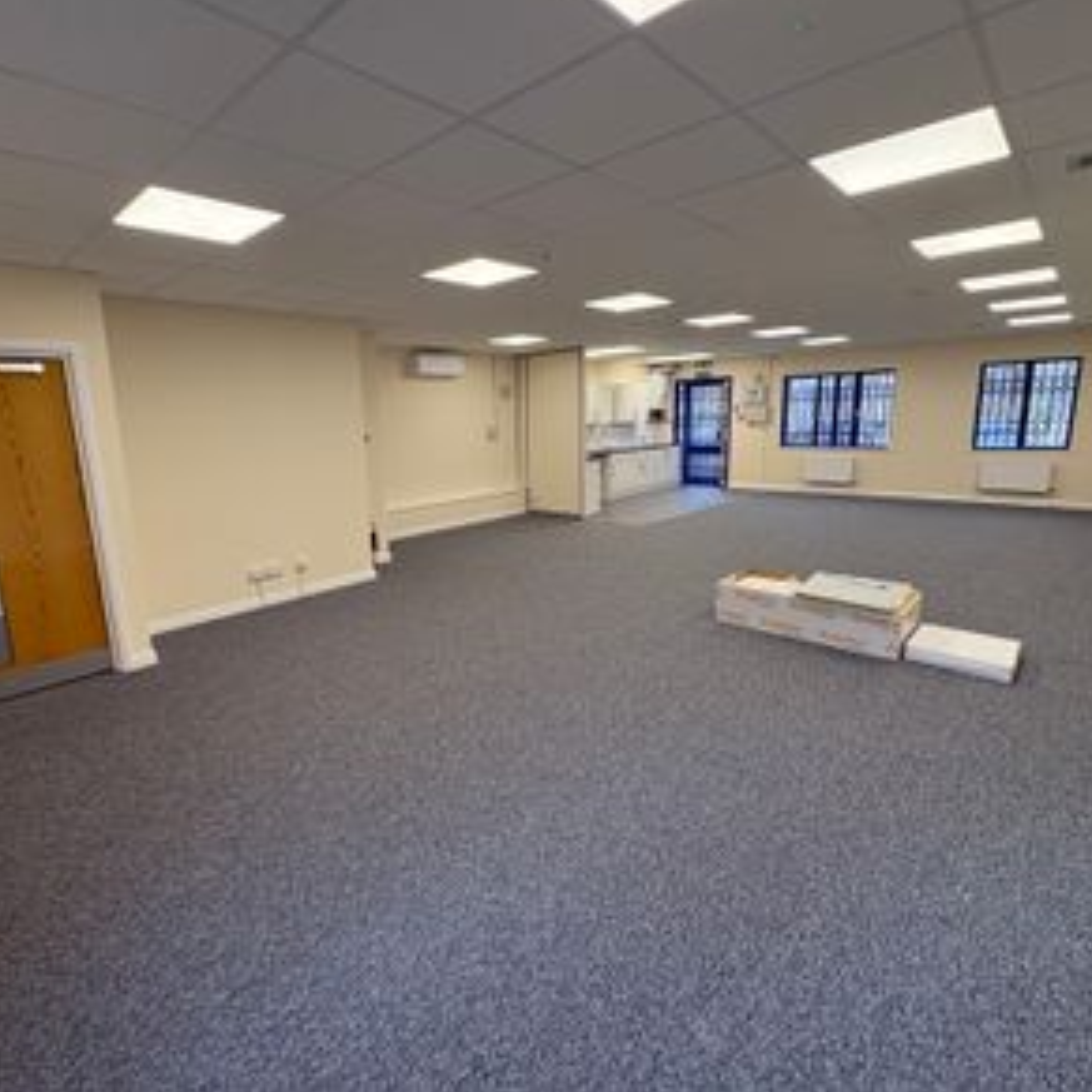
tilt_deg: -10.1
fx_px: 607
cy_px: 533
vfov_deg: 84.0
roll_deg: +2.5
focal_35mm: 17
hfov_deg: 83.7
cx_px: 495
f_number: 2.2
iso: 125
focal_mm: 2.22
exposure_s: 1/100
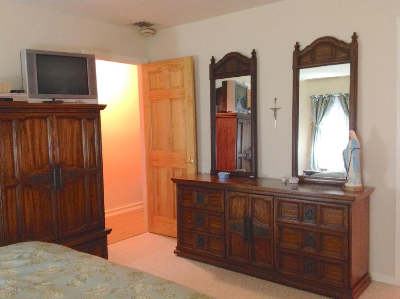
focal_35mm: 35
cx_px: 200
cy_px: 150
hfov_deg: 52.7
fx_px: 404
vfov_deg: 40.6
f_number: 2.4
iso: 320
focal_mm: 4.28
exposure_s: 1/15
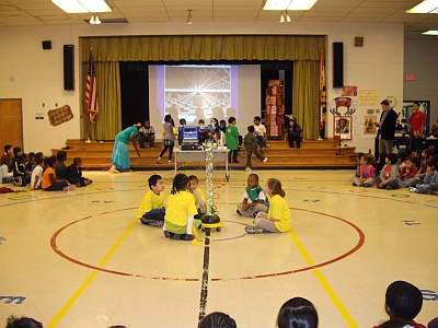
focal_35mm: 38
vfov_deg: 37.7
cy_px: 164
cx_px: 219
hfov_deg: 49.0
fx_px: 481
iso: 400
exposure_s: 1/60
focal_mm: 7.9
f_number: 2.8
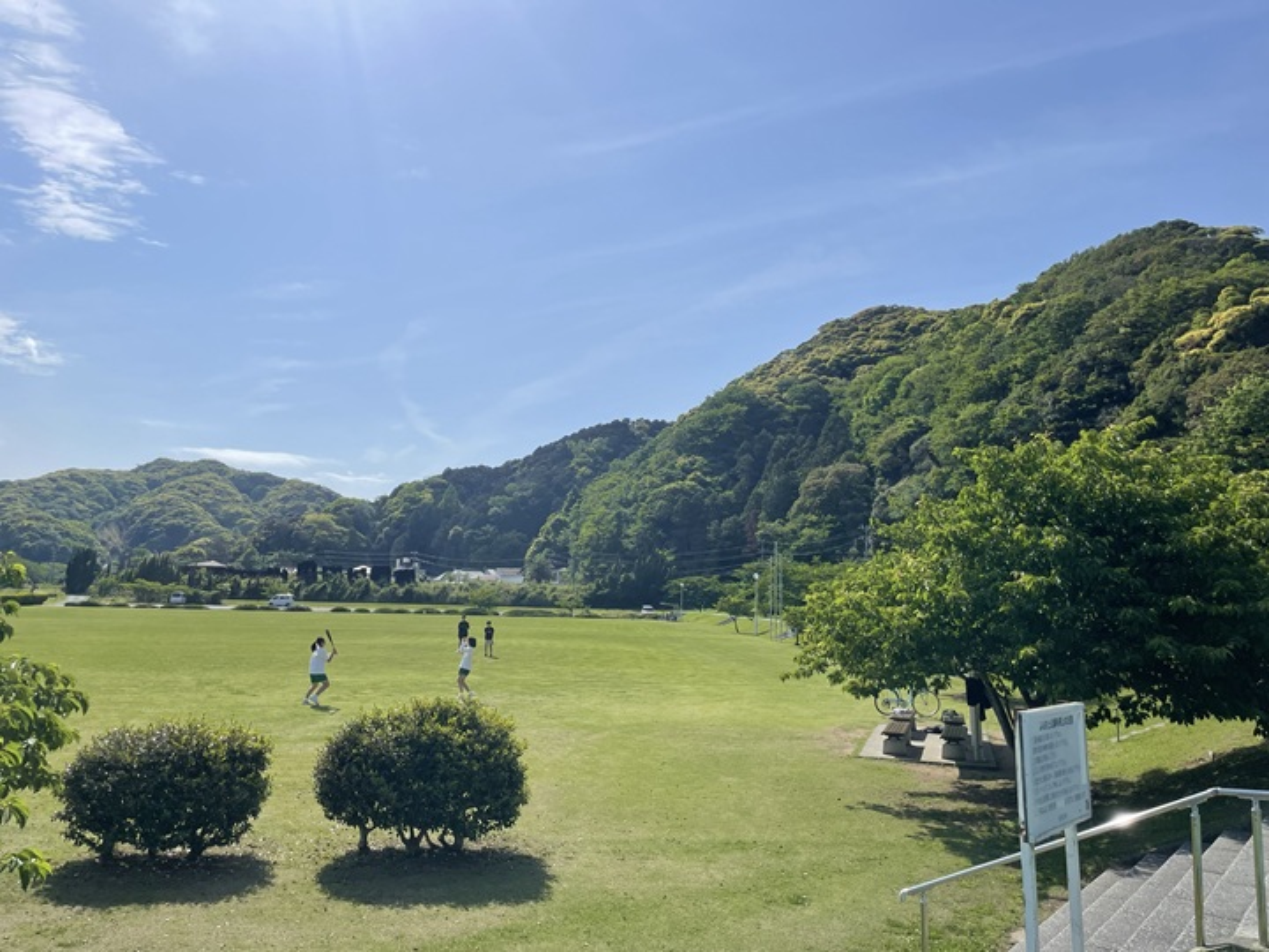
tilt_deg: +9.6
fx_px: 953
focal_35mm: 26
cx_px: 634
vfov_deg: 53.1
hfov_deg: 67.3
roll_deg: +1.2
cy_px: 476
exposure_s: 1/7299
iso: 32
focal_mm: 4.2
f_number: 1.6
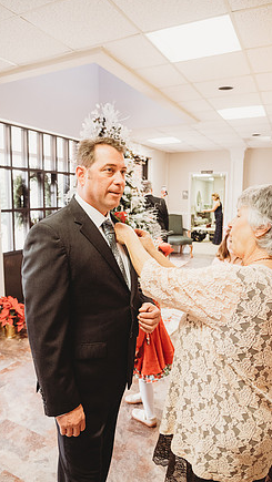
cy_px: 235
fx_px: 333
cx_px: 114
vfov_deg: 71.9
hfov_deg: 44.3
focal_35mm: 26
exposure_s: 1/125
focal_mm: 24
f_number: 4
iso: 5000
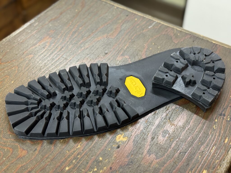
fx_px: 320
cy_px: 86
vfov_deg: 30.3
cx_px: 116
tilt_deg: -47.4
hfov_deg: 39.7
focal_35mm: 48
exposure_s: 1/60
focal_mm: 6.76
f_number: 1.78
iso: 200
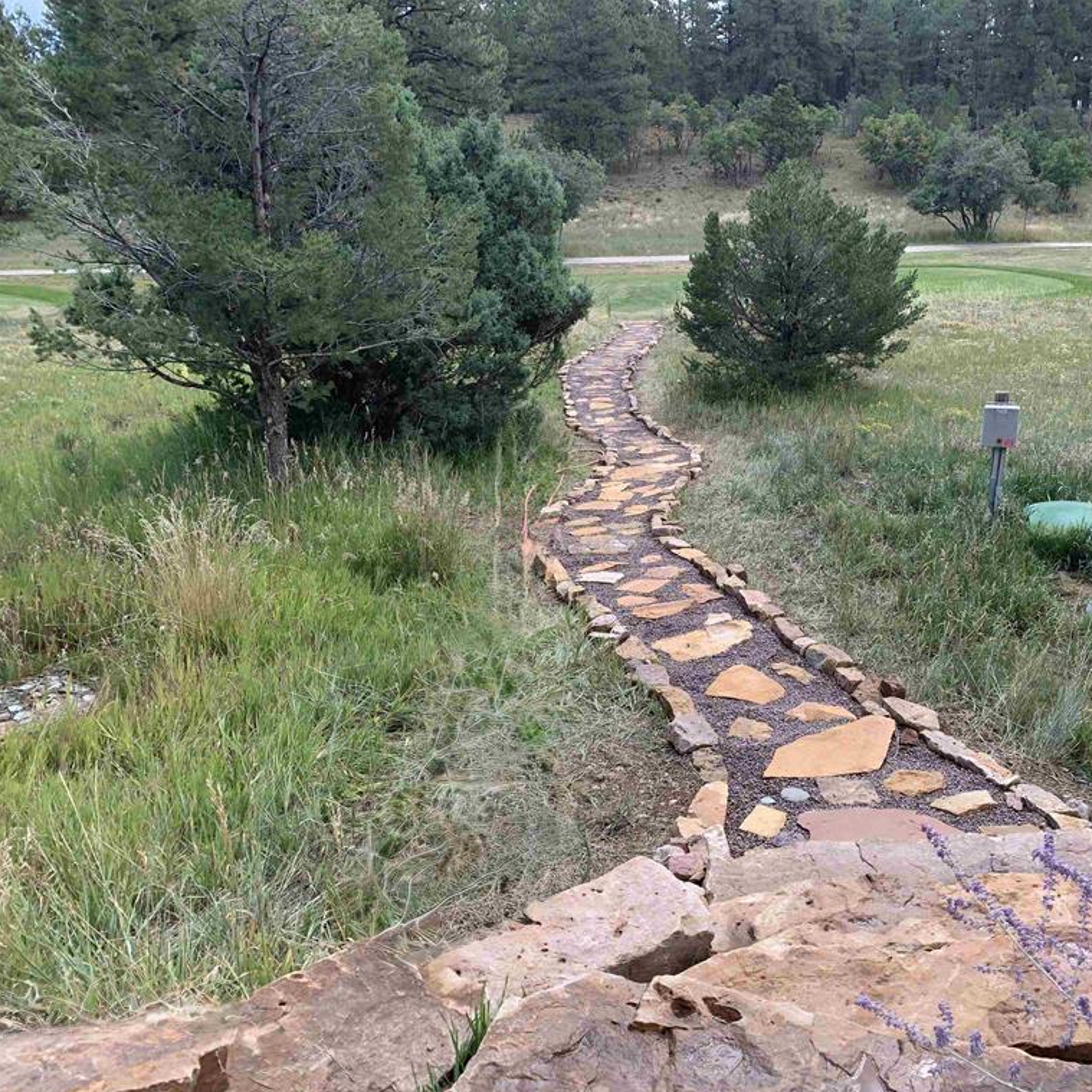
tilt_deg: -20.2
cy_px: 551
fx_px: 1106
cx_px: 734
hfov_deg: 51.5
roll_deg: -1.6
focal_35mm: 31
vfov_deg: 52.5
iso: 25
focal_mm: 4.25
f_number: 1.8
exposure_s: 1/639
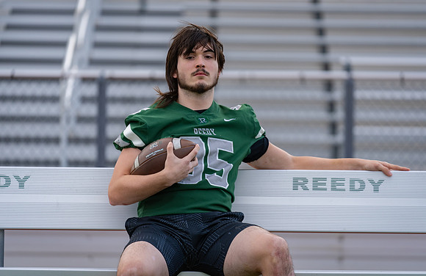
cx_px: 220
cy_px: 129
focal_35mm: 204
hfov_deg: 10.2
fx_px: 2388
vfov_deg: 6.6
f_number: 2.8
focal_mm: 195
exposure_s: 1/400
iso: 125
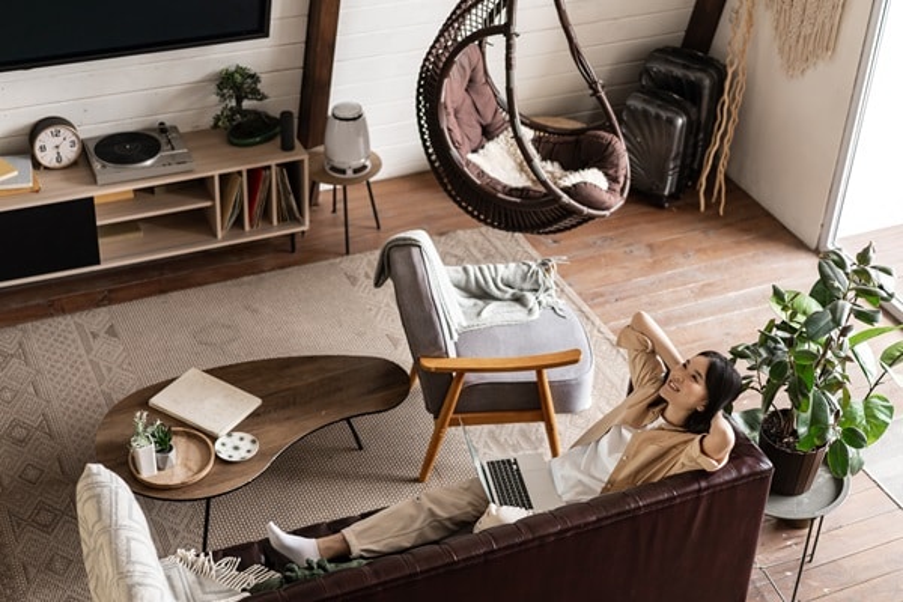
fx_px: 1379
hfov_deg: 36.2
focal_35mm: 55
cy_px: 301
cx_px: 452
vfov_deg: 24.6
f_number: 2
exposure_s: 1/125
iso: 400
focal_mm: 55
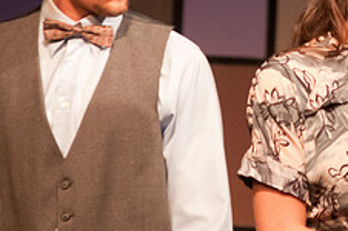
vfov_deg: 1.8
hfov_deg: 2.7
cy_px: 55
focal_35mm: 769
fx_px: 7423
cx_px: 337
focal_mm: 200
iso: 1600
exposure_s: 1/100
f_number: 4
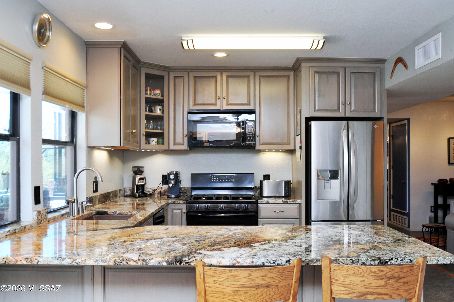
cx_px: 227
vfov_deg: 37.8
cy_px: 151
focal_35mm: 35
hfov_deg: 54.5
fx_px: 441
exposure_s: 1/30
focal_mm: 35
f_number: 9
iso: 800
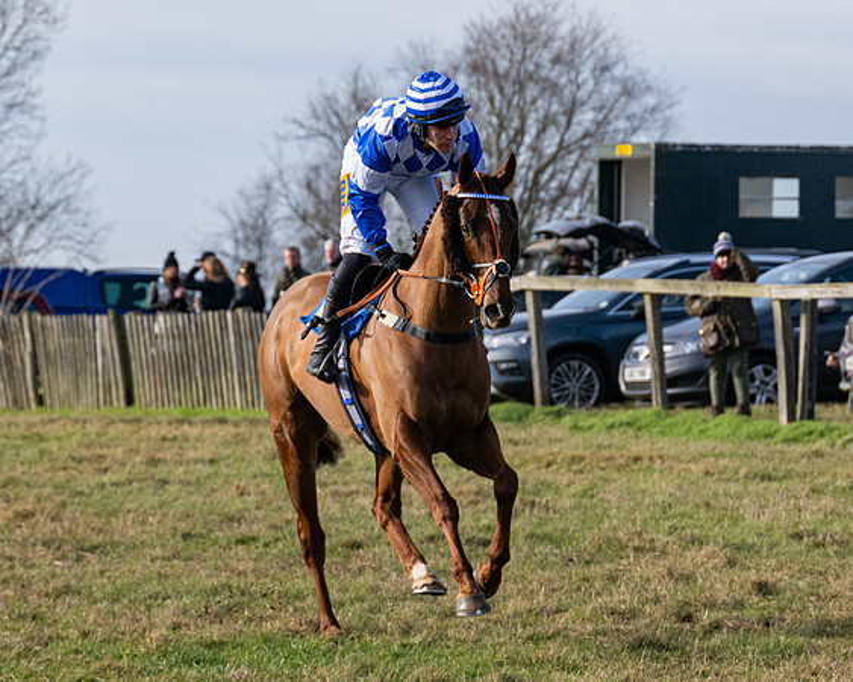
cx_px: 515
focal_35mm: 256
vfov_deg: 6.1
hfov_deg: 7.6
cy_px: 329
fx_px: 6449
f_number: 5
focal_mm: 110
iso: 400
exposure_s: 1/3200
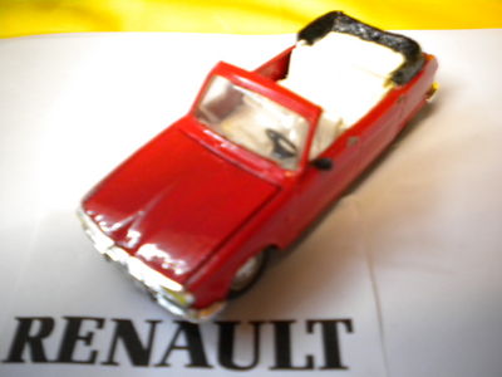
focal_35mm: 35
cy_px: 188
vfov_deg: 40.7
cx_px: 251
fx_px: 508
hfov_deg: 52.6
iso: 400
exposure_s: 1/12
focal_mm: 6.3
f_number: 3.1
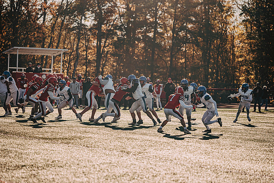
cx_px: 137
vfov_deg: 9.5
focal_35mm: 145
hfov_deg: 14.2
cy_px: 92
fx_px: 1104
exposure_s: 1/3200
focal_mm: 145
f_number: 2.8
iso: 125
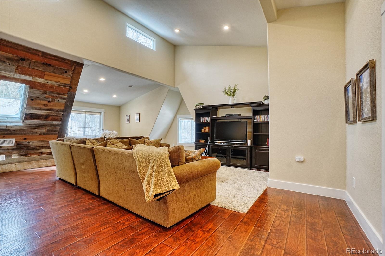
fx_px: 160
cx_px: 192
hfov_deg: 100.4
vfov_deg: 77.3
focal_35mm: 15
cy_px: 128
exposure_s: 1/13
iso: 800
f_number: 9
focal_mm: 10
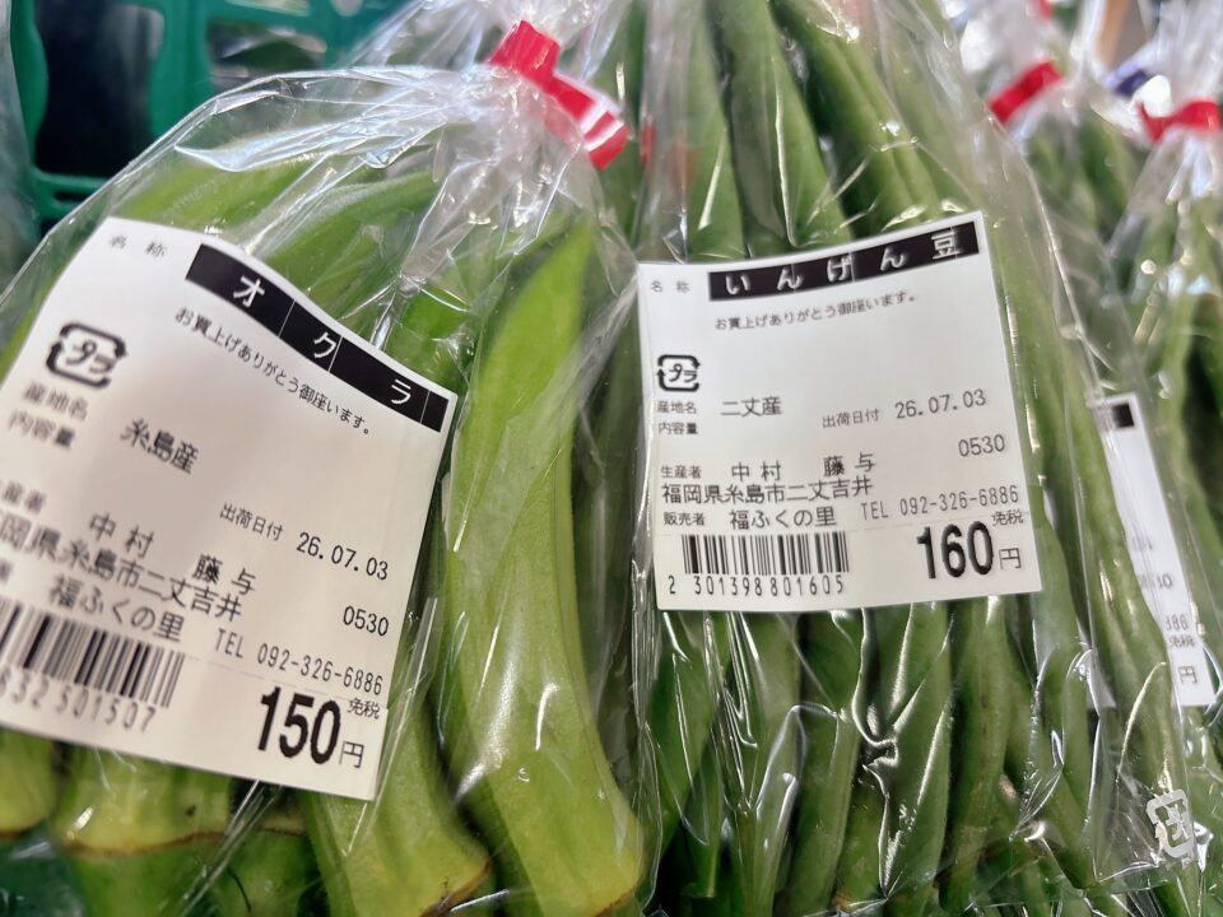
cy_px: 458
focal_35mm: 26
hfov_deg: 67.3
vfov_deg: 53.1
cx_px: 612
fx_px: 919
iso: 100
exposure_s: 1/120
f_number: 1.6
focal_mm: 5.96
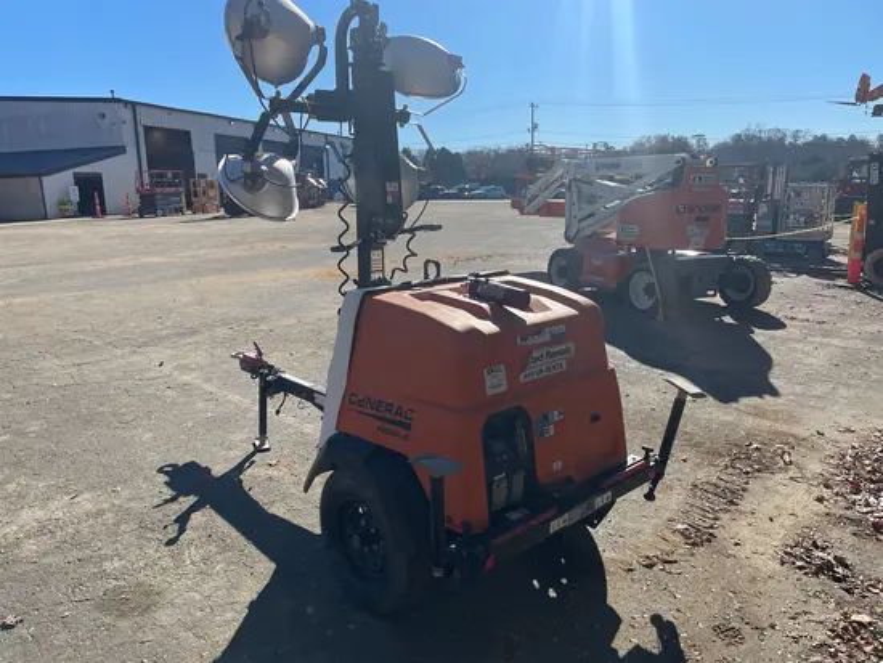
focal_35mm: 26
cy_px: 332
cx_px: 442
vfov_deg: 53.1
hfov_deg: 67.3
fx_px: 664
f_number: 1.6
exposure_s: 1/5556
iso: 50
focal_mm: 4.2
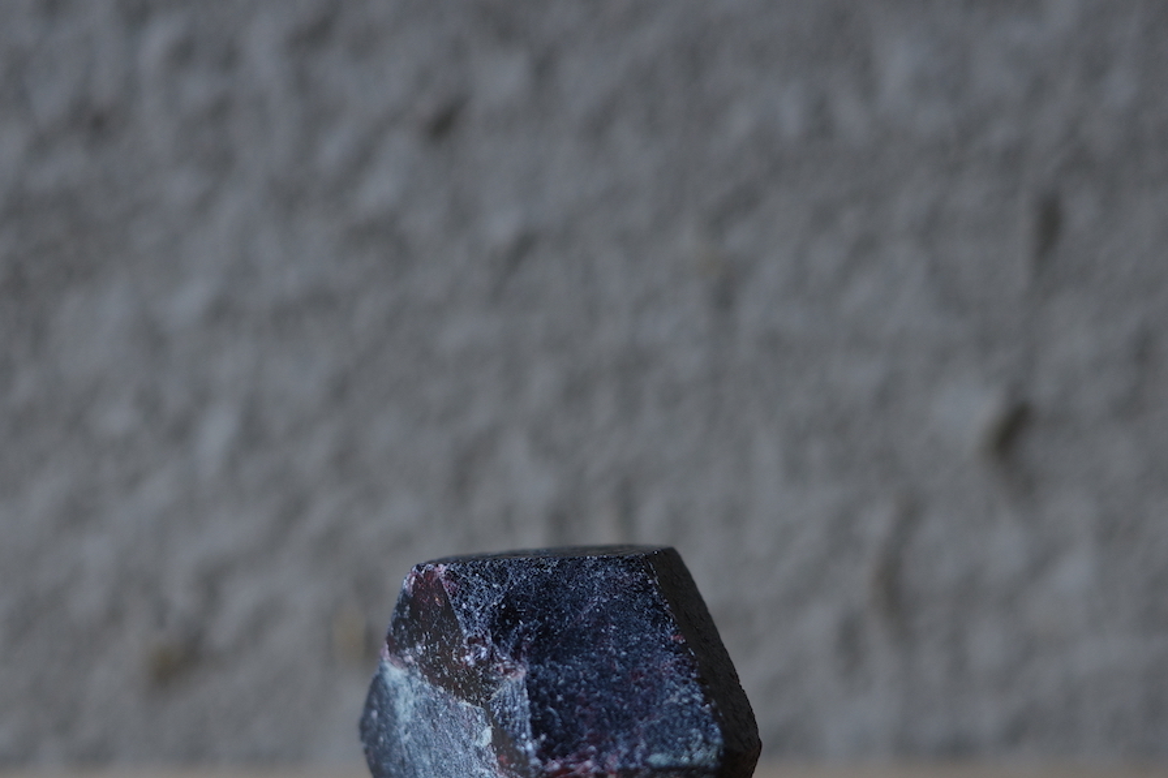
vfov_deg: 20.2
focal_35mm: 67
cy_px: 513
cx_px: 563
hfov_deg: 30.1
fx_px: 2173
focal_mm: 26
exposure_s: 1/80
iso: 200
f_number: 2.8
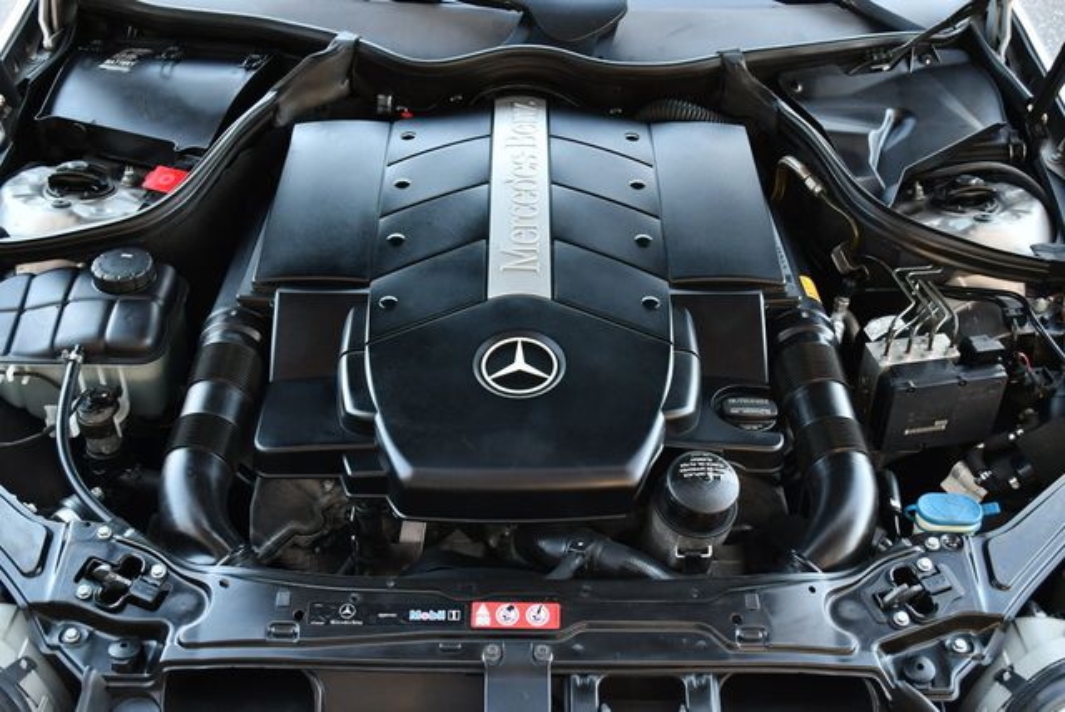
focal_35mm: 44
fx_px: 1303
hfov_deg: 44.5
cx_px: 532
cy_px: 356
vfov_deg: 30.6
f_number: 3.8
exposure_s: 1/200
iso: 800
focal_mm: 22
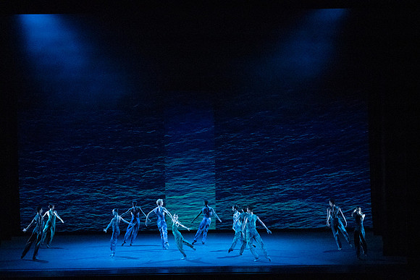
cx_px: 210
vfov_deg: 13.7
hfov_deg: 20.4
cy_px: 140
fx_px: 1167
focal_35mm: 100
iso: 16000
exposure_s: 1/400
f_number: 5.6
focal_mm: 100
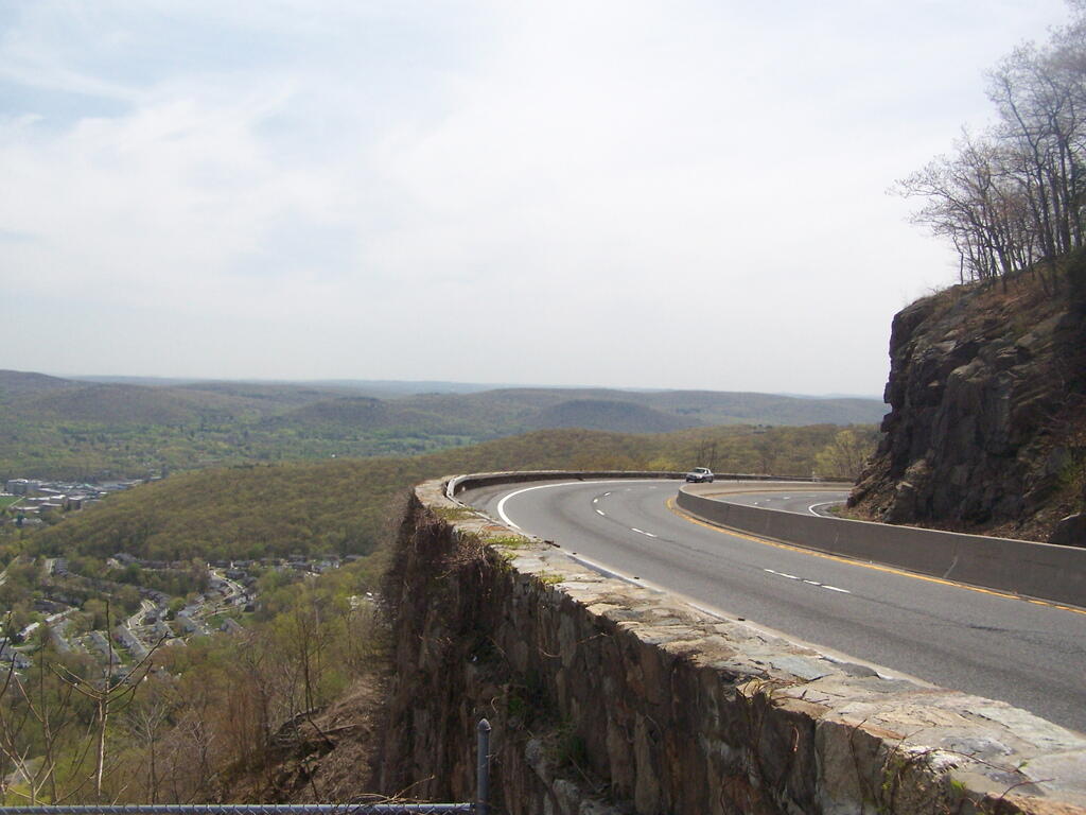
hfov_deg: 49.0
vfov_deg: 37.7
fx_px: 1192
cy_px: 408
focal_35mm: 38
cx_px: 543
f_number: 4
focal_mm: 6.3
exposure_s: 1/640
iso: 200
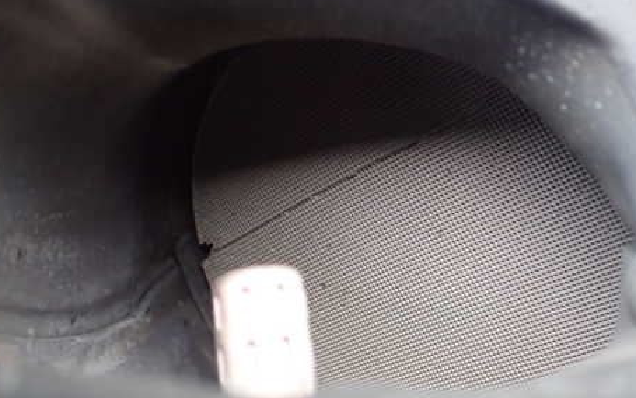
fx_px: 728
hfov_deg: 46.9
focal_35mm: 42
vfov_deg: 30.5
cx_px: 380
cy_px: 178
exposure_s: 1/30
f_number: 2.3
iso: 1000
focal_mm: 5.4
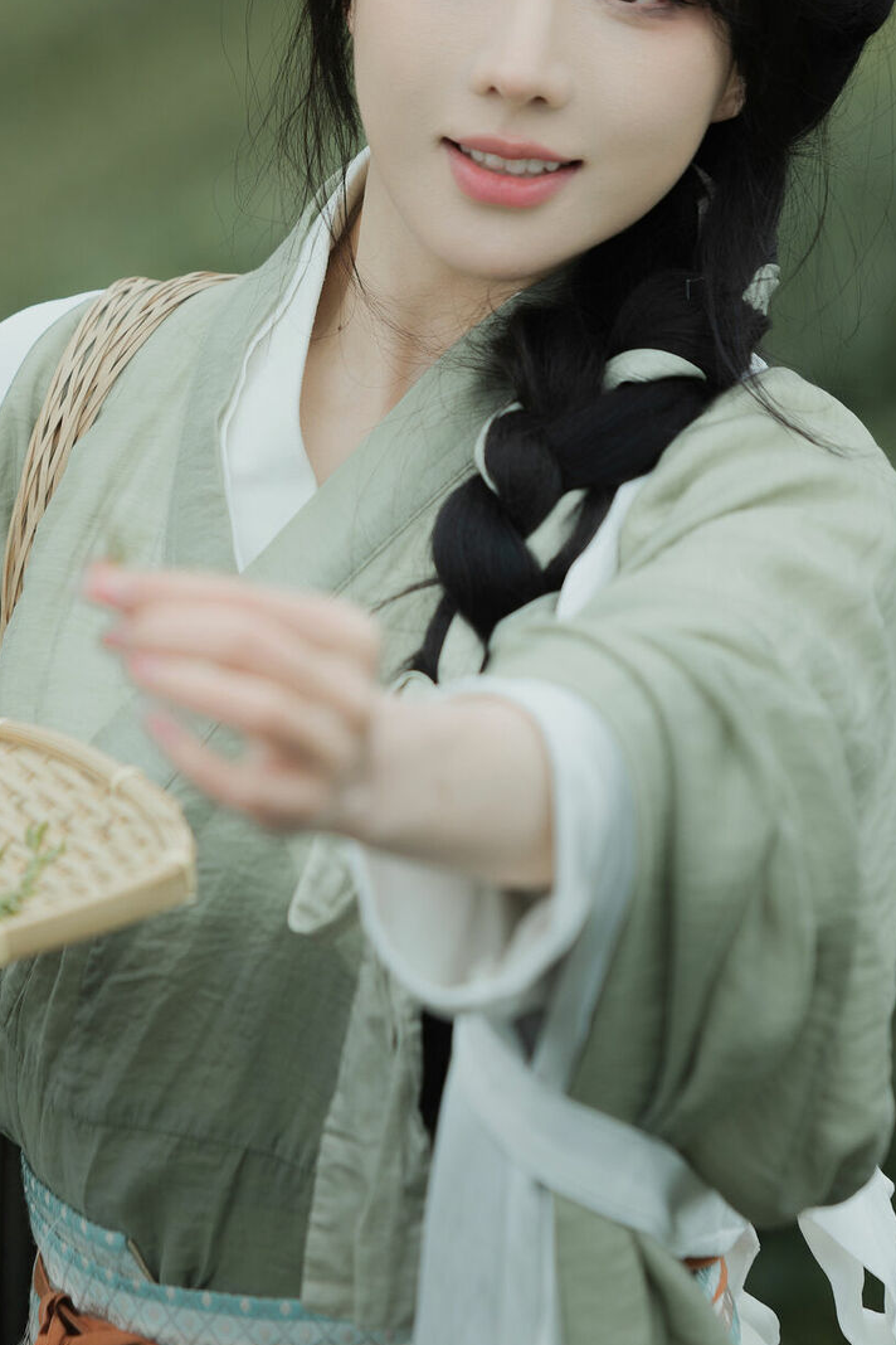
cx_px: 326
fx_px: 11012
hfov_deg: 4.7
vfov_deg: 7.0
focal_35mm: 295
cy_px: 431
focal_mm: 200
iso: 320
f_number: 4
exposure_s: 1/800
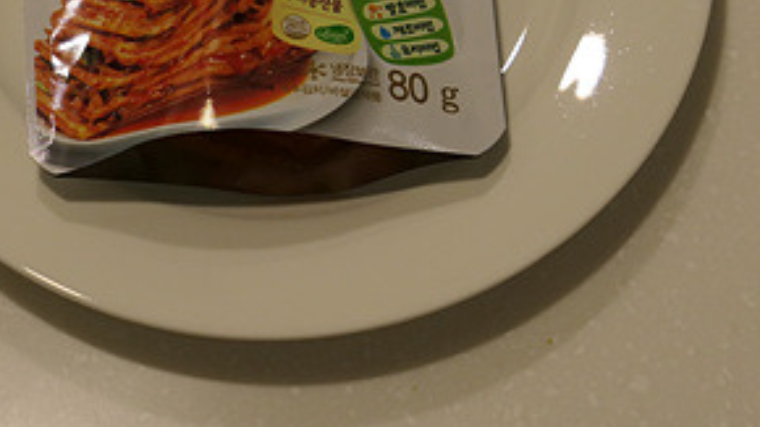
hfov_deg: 16.2
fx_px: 2660
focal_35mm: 132
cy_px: -68
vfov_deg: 9.1
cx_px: 273
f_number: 2.8
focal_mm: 22.1
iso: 400
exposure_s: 1/125
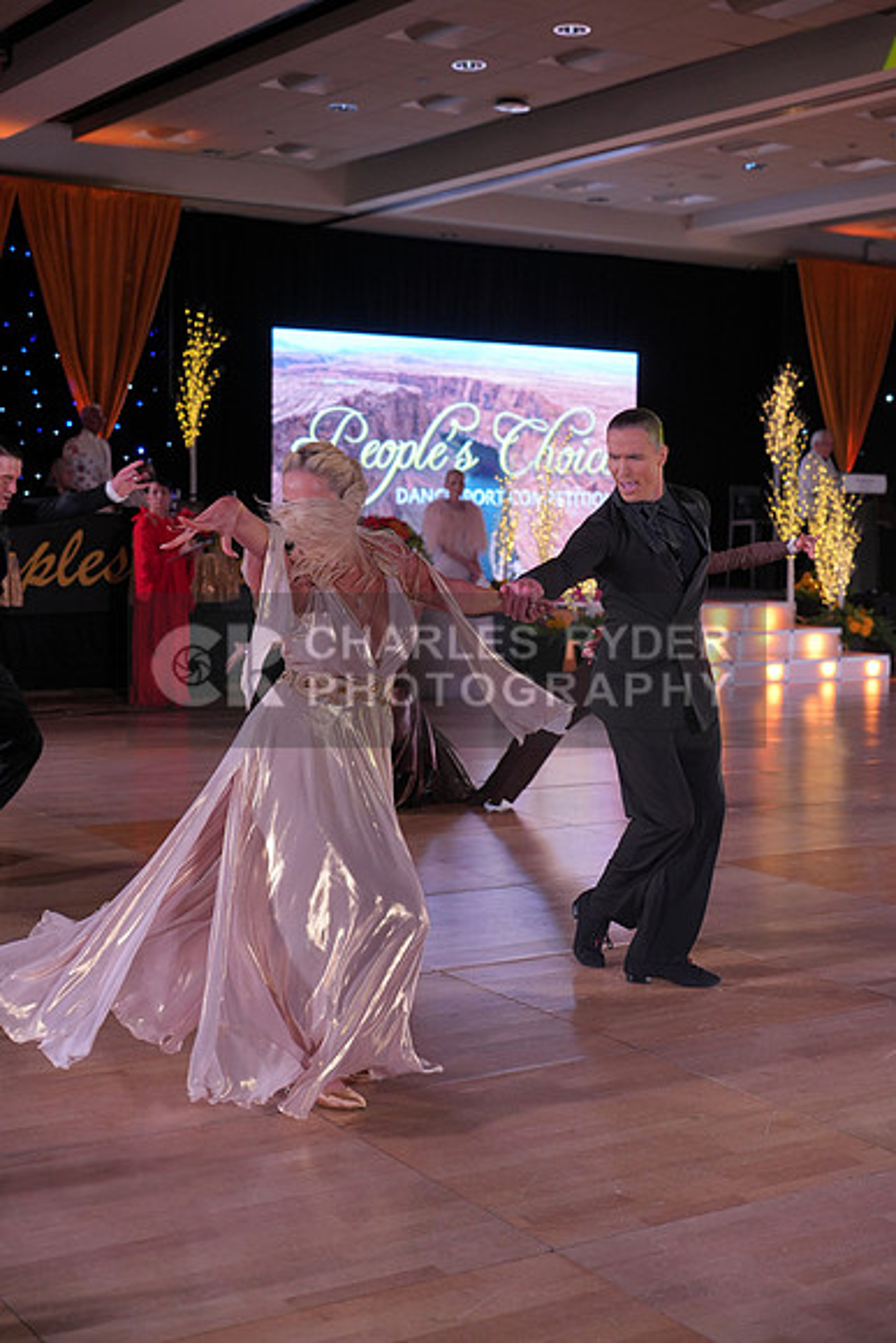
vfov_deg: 39.6
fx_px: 1865
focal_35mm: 50
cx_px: 448
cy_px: 672
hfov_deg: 27.0
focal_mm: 50
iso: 1000
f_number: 4
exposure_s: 1/400
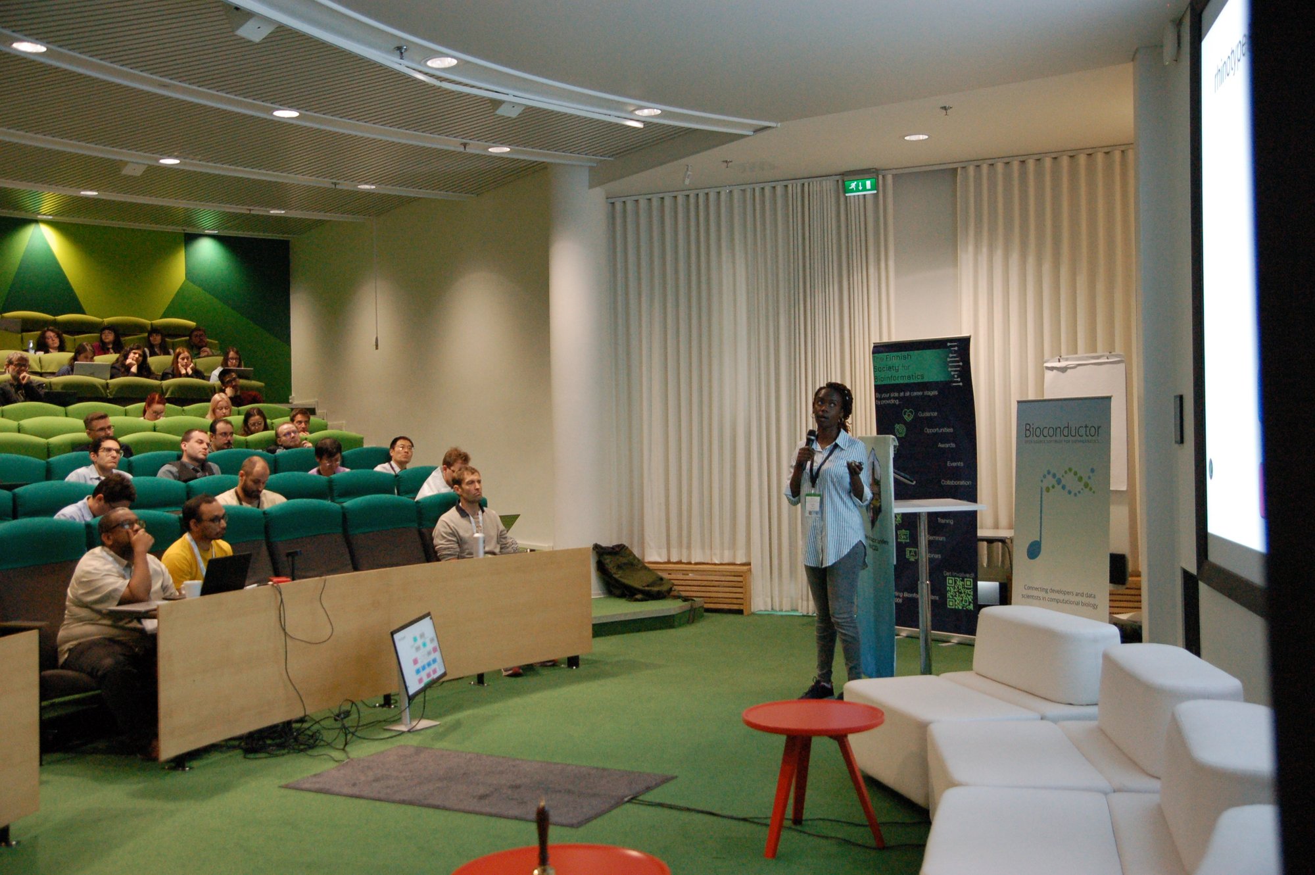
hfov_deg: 53.2
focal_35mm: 36
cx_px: 658
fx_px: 1314
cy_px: 438
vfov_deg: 36.8
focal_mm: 24
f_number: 4
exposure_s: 1/125
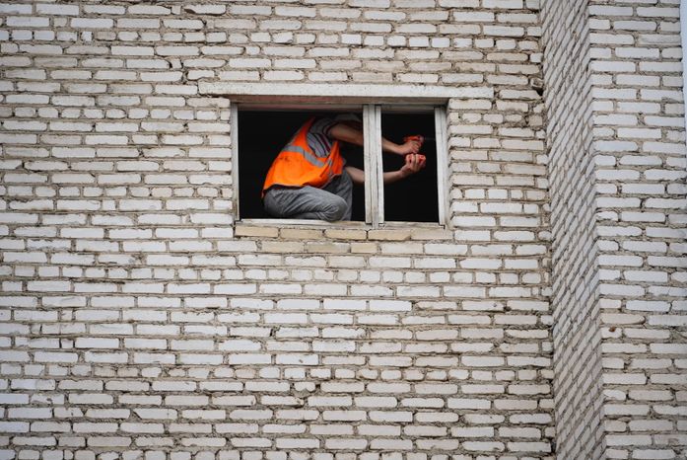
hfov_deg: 10.3
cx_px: 344
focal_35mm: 200
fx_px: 3820
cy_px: 230
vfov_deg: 6.9
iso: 400
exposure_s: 1/2500
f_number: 3.2
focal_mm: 200
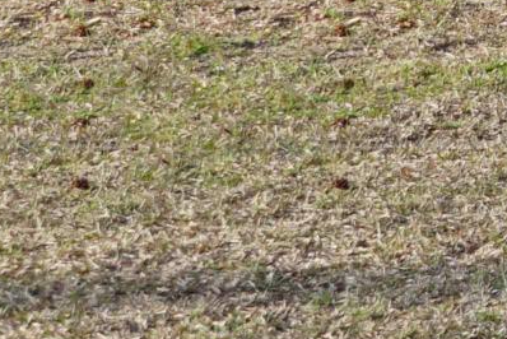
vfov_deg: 3.5
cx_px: 1879
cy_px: -882
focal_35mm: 384
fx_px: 5412
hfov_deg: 4.9
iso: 100
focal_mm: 34
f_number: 5.6
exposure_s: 1/80
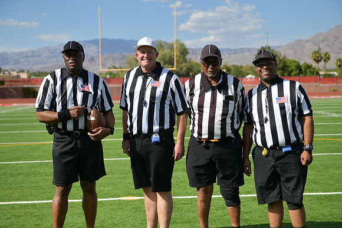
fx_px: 665
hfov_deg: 28.8
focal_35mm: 70
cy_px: 114
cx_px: 171
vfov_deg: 19.5
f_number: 3.5
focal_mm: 70
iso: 140
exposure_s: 1/2000
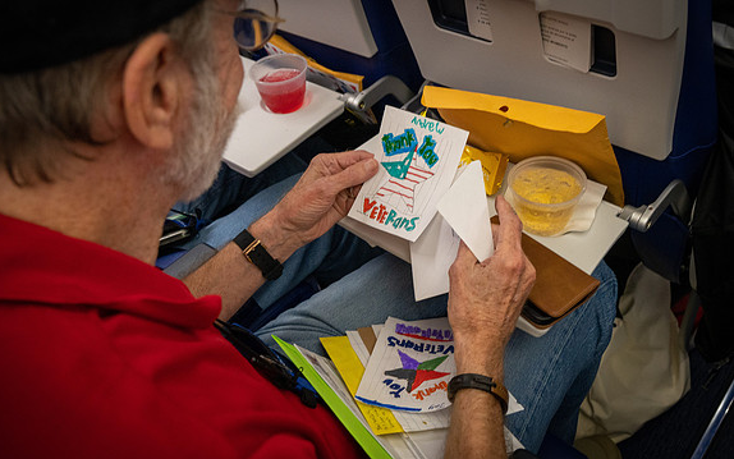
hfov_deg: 54.0
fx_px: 720
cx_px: 364
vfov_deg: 35.4
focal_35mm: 36
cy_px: 226
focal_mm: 35
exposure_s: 1/60
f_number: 6.3
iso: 6400
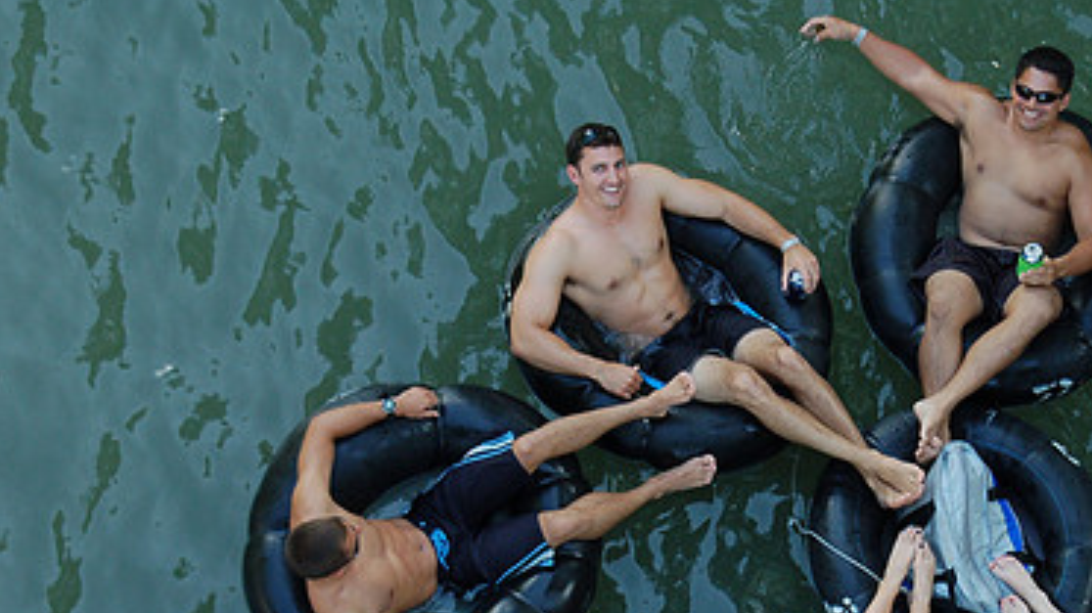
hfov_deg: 14.6
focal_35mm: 147
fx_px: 4255
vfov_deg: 8.2
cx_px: 725
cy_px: 560
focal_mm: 60
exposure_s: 1/200
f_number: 4.8
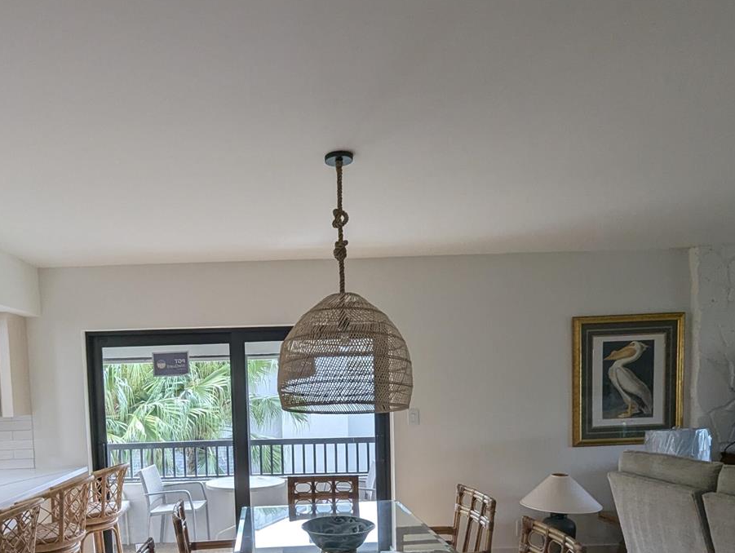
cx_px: 268
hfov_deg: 72.4
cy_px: 418
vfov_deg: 56.0
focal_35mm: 23
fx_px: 489
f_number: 2.2
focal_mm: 1.95
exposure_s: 1/110
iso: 48
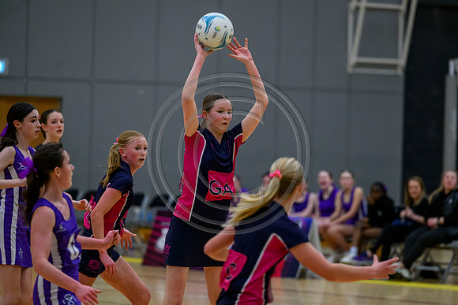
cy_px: 152
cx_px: 229
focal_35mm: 200
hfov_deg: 10.3
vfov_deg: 6.9
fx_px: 2545
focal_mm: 200
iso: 6400
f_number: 3.5
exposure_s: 1/1000
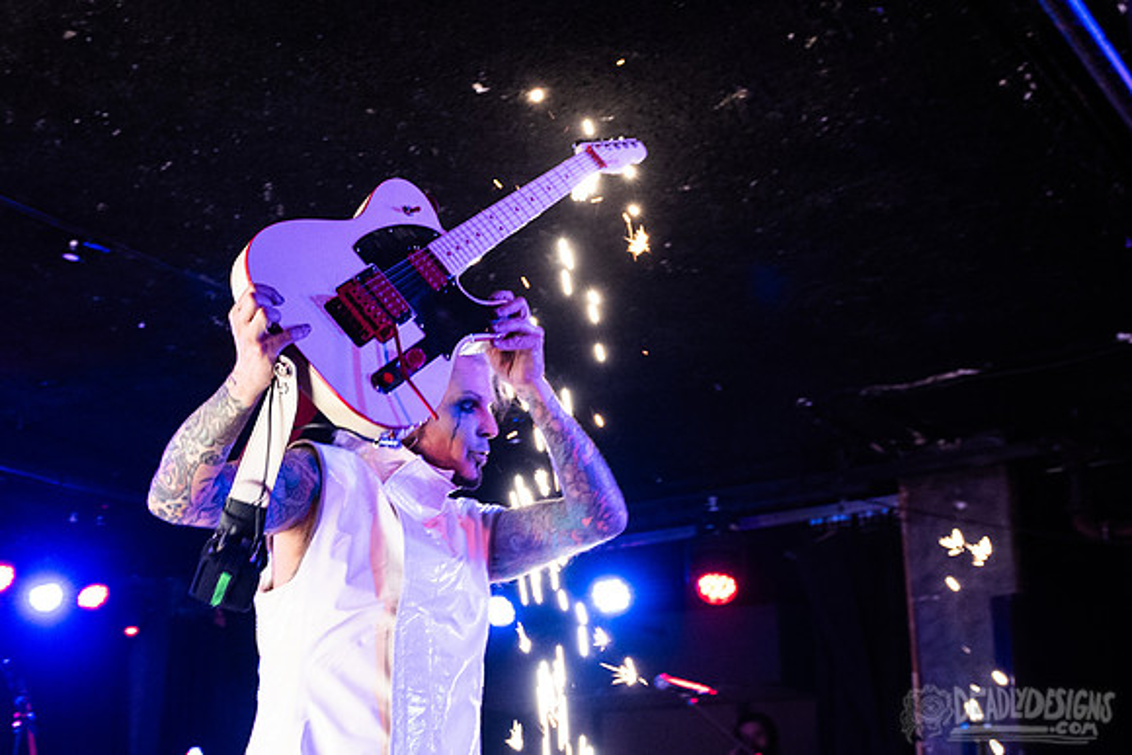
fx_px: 1422
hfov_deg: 43.0
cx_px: 404
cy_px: 443
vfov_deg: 29.7
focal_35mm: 45
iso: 2000
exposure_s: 1/125
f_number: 3.5
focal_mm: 24
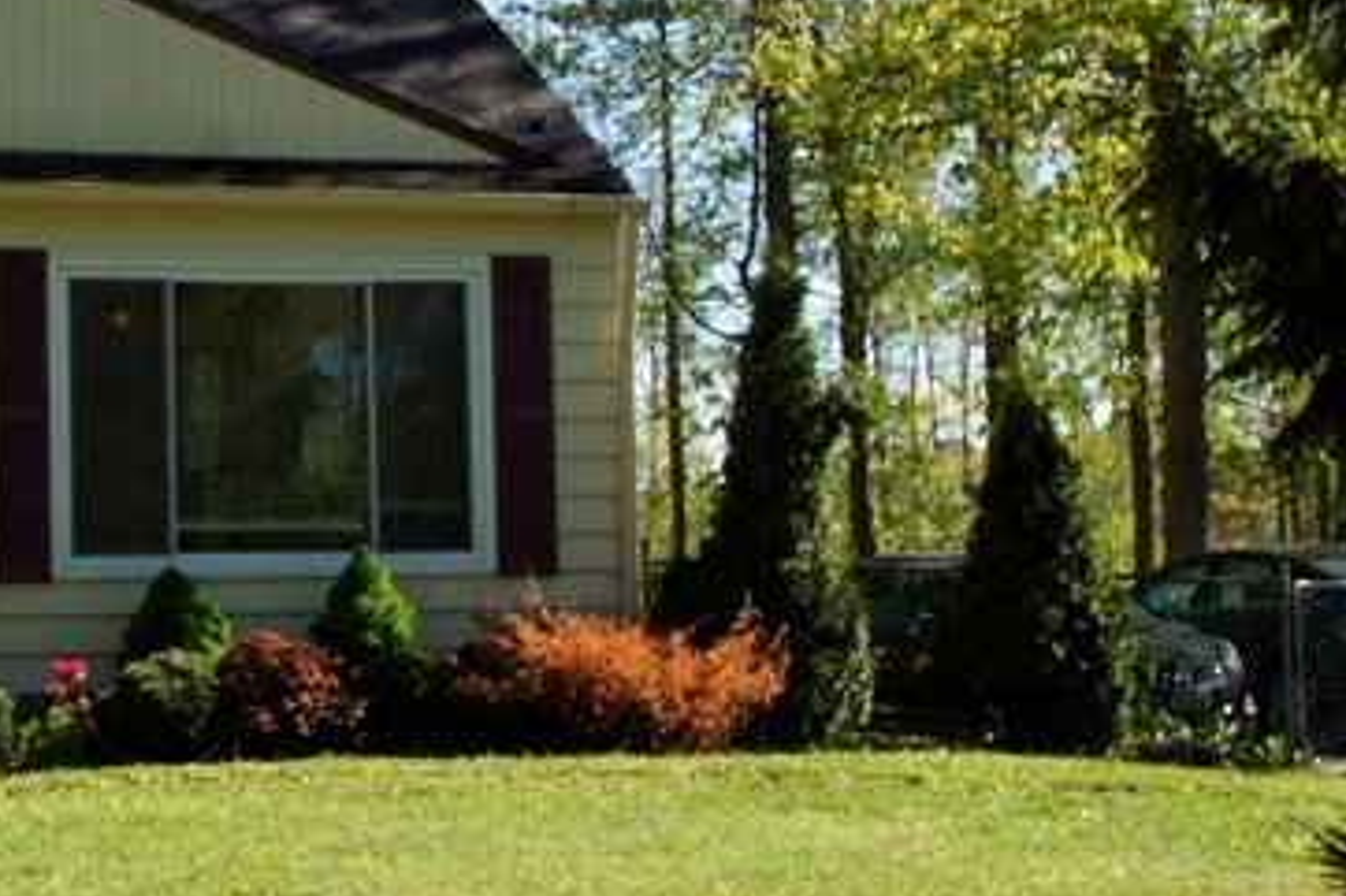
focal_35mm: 108
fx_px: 4036
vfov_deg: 12.7
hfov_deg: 18.3
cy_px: 294
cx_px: -82
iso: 100
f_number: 9
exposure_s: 1/100
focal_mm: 24
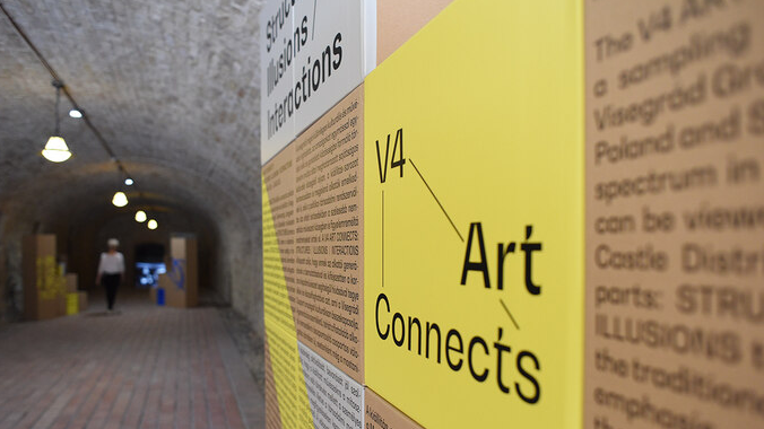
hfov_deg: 71.9
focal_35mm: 26
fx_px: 527
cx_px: 372
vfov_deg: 44.2
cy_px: 251
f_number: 4
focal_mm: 24
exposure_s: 1/100
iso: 2200
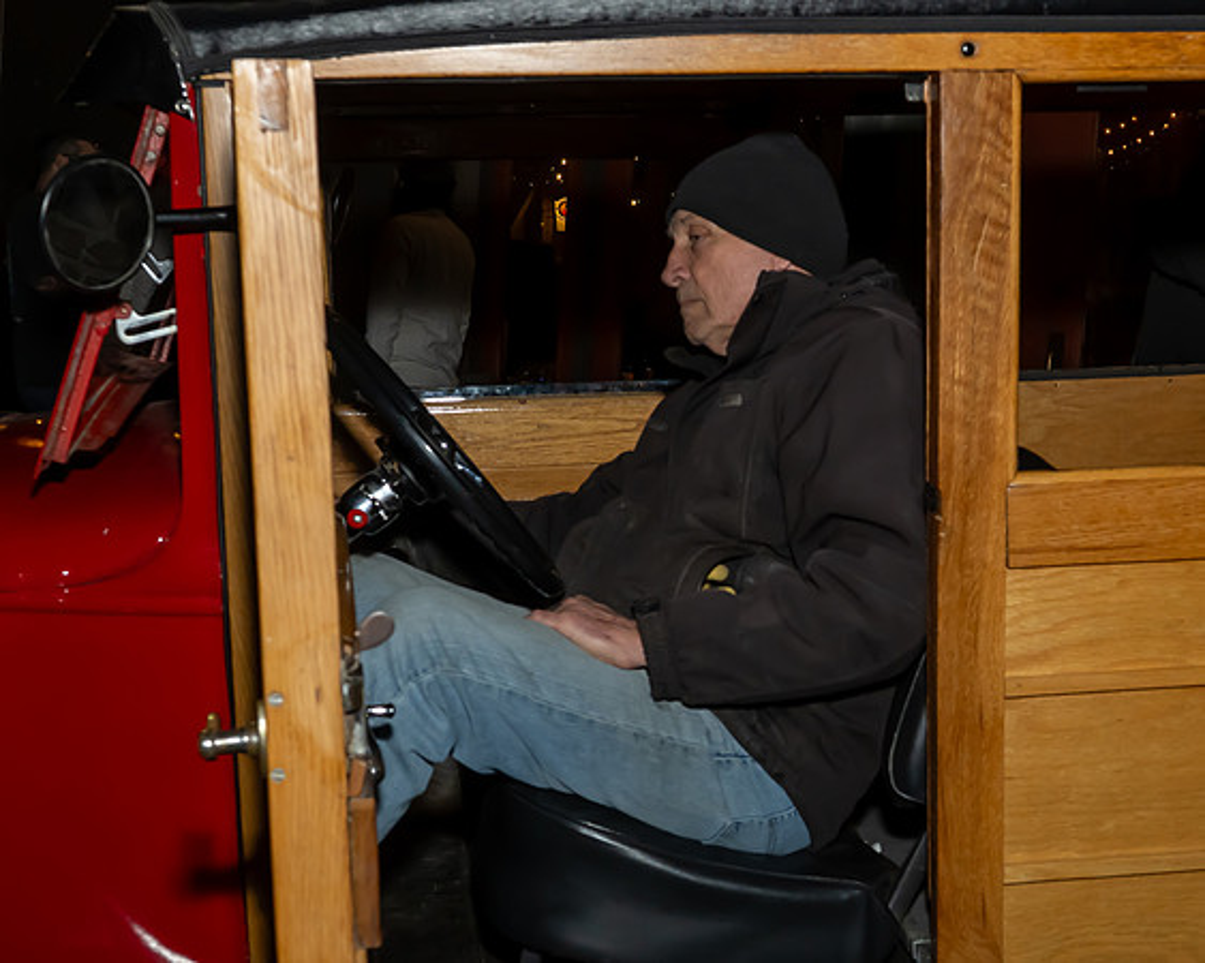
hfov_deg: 29.9
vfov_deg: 24.3
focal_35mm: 63
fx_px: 2232
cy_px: 563
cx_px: 847
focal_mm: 30
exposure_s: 1/250
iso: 640
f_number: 7.1
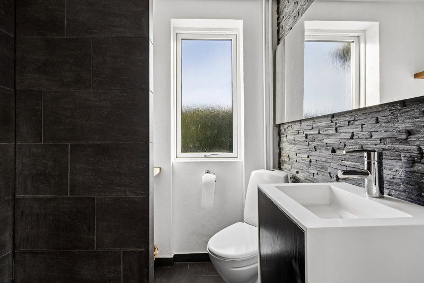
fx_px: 224
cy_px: 142
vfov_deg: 64.5
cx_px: 212
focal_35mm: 19
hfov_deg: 86.9
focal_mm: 19
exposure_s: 1/80
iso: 200
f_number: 8
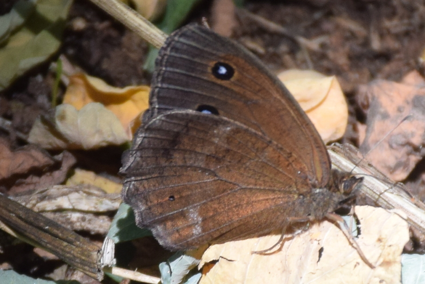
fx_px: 2481
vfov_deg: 6.6
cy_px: 142
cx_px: 212
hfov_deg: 9.8
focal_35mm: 210
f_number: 7.1
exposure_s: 1/320
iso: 320
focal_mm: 140
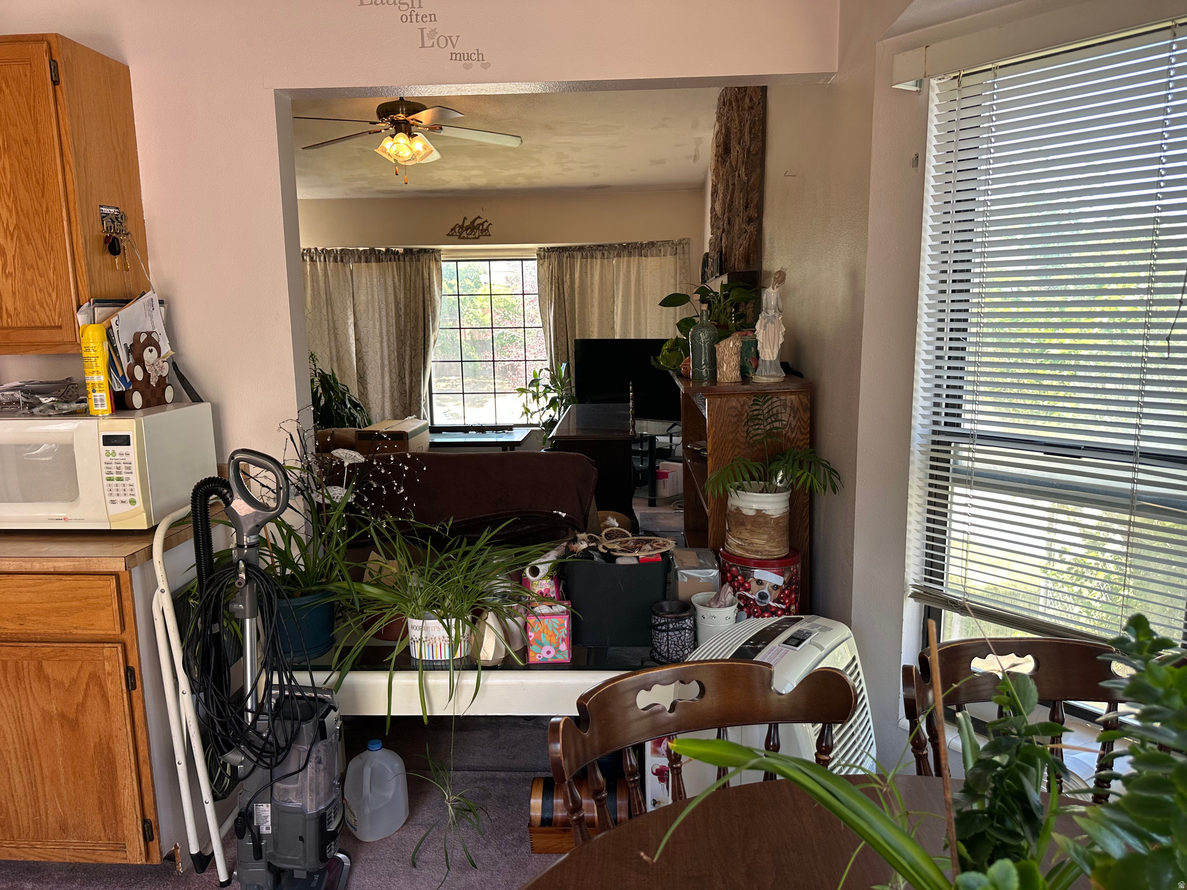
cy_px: 445
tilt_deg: -9.3
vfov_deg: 56.8
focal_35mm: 24
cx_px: 594
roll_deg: +0.6
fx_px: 823
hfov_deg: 71.6
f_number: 1.78
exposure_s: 1/121
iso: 80
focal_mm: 6.86
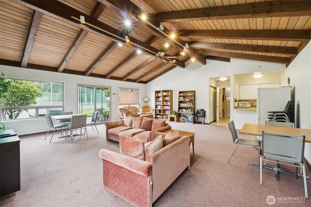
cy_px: 104
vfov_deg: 77.3
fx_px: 130
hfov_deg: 100.4
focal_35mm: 15
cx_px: 156
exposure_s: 1/30
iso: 4000
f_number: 9
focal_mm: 10
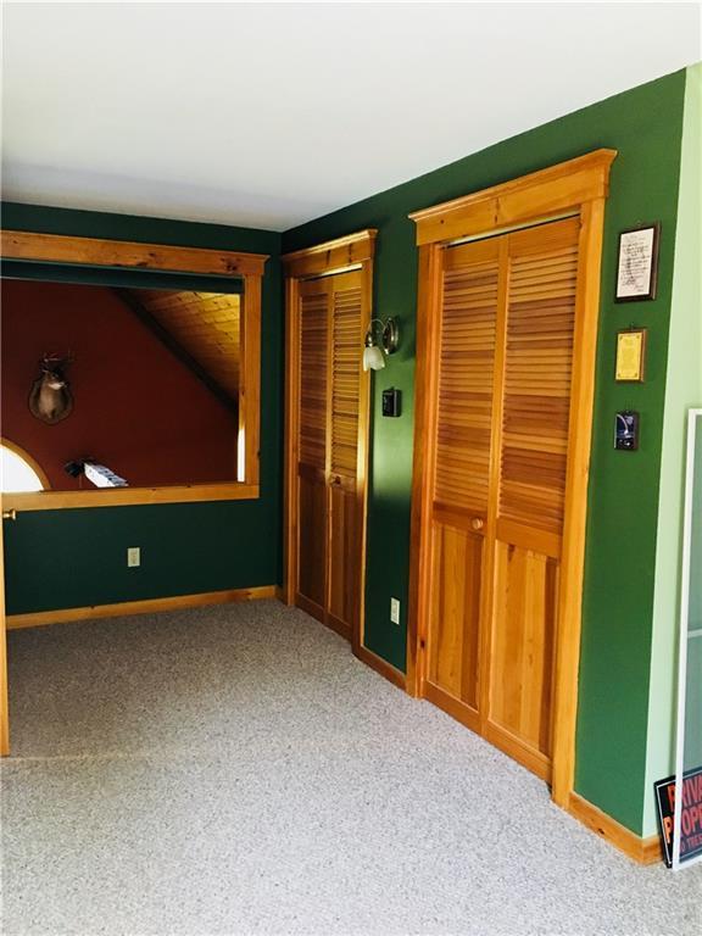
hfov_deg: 48.2
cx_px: 351
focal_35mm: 29
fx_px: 784
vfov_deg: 61.7
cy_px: 468
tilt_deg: -5.0
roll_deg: -0.2
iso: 200
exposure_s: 1/30
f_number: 2.2
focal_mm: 4.15
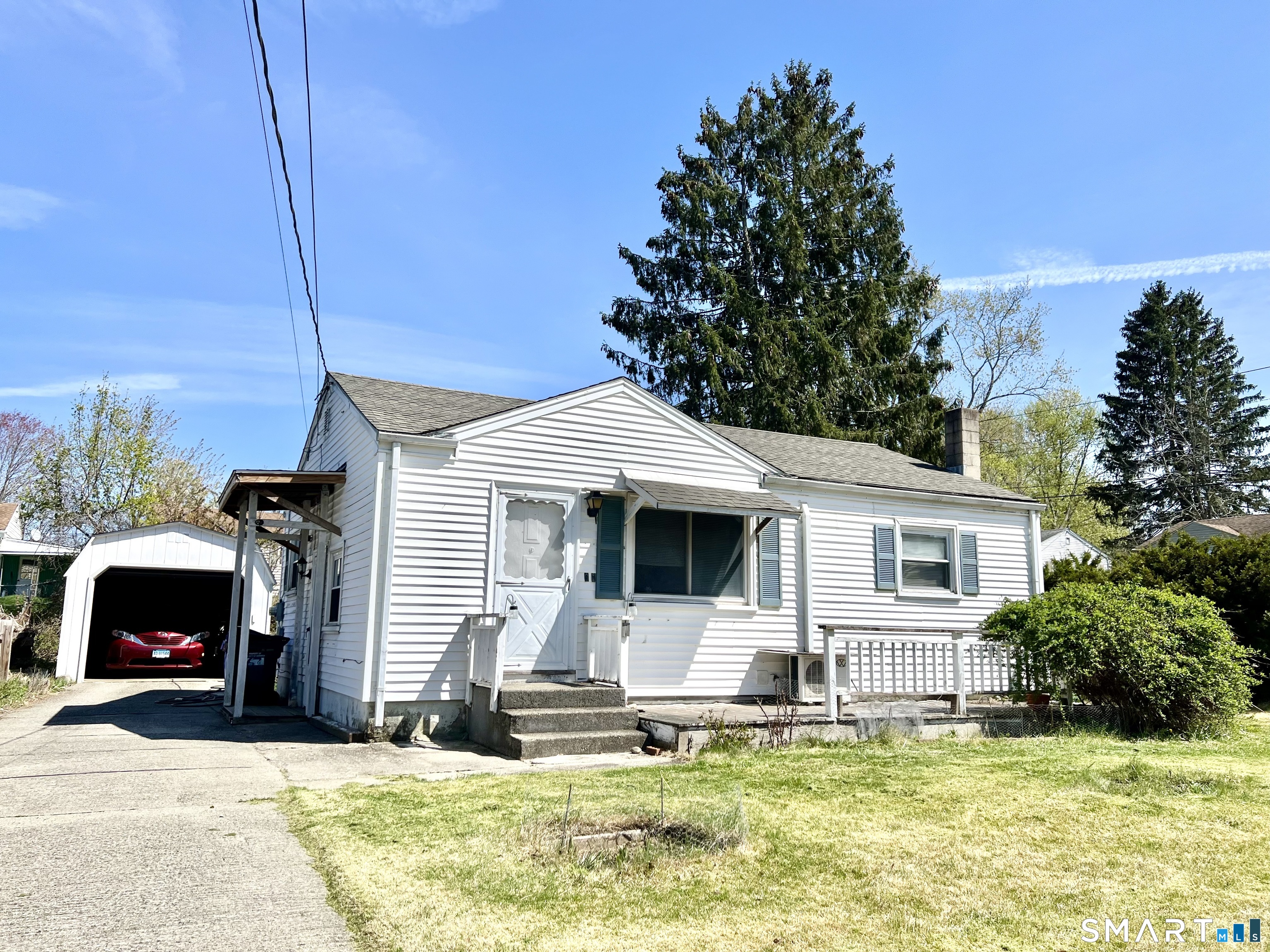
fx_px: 954
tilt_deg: +9.6
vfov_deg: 53.1
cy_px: 476
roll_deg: -1.6
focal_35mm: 26
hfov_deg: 67.3
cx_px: 635
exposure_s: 1/5587
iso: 50
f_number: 1.5
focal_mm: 5.7
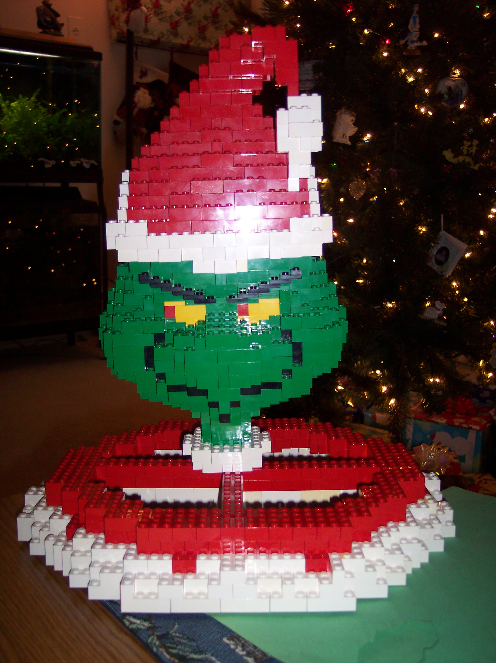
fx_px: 727
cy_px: 332
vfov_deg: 49.0
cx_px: 248
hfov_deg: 37.7
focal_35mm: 38
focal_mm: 8
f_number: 2.8
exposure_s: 1/30
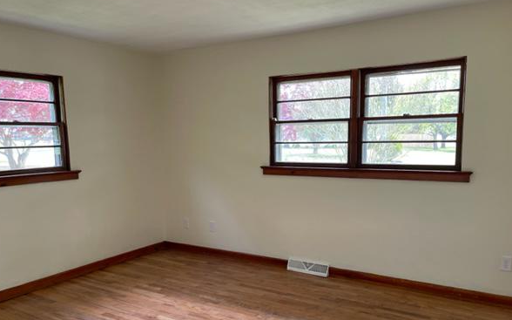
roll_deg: +0.1
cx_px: 266
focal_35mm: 30
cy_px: 195
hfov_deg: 62.9
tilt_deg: -8.4
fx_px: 418
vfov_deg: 41.6
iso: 100
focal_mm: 5.1
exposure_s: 1/121
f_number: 1.6
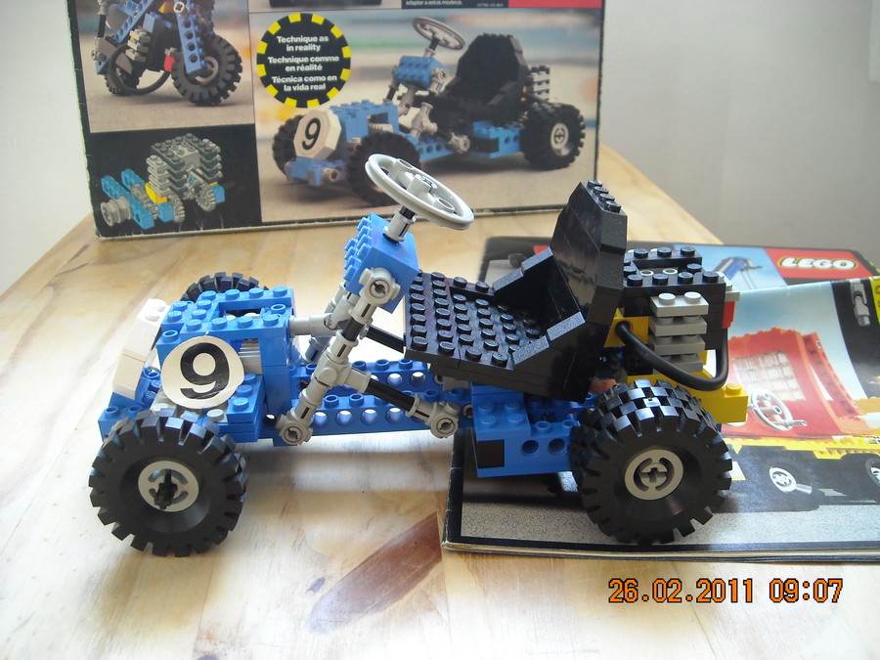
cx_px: 440
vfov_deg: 40.7
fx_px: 890
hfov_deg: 52.6
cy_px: 330
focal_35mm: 35
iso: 168
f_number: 2.8
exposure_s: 1/60
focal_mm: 5.7
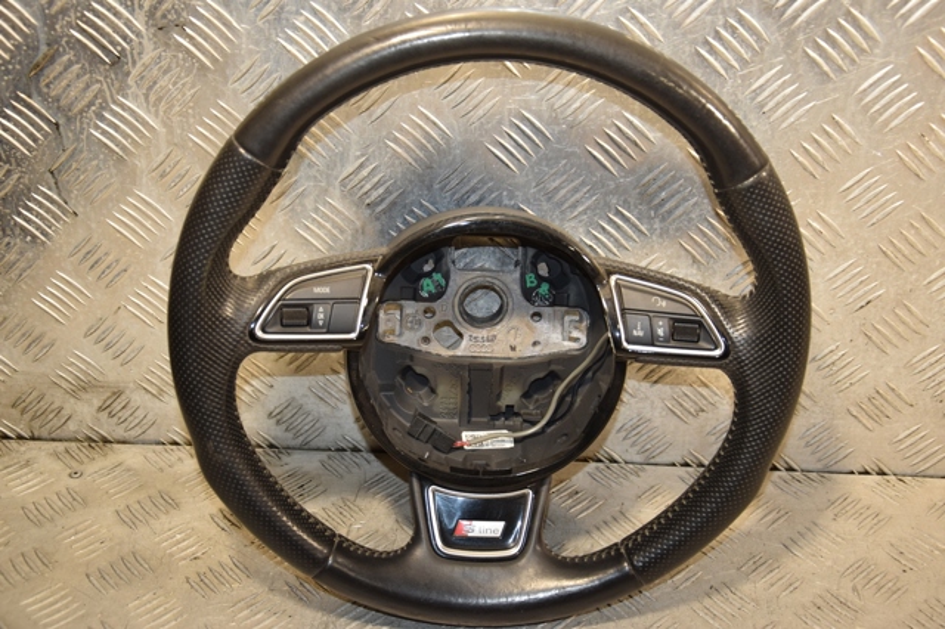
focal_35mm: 51
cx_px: 472
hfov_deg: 38.9
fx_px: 1338
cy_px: 314
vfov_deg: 26.5
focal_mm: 34
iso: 800
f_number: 5
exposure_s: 1/160
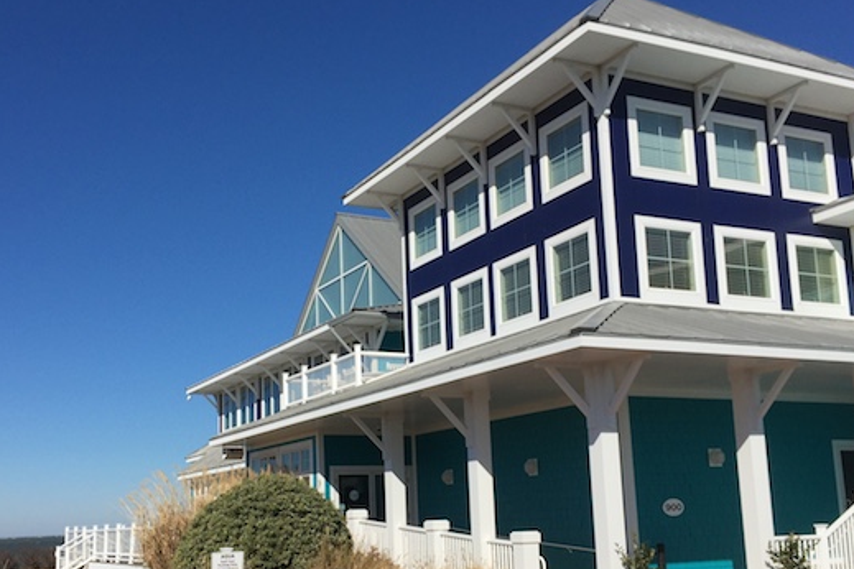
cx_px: 477
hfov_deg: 54.3
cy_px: 303
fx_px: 830
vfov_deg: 37.8
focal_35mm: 35
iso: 32
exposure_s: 1/4950
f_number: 2.2
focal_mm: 4.15
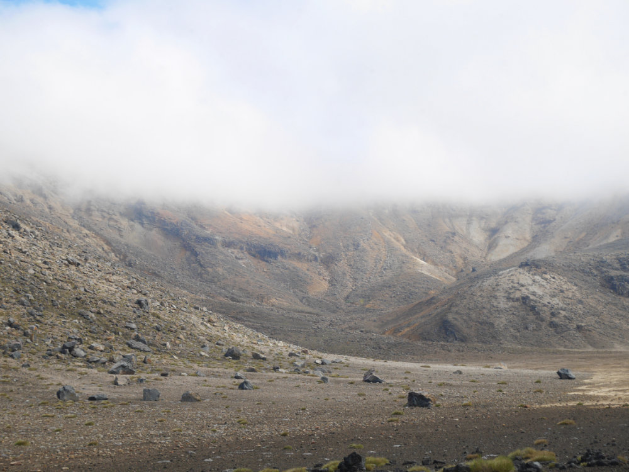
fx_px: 1163
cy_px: 236
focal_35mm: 64
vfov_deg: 22.9
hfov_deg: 30.3
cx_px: 314
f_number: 8
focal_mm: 32
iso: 200
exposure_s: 1/320
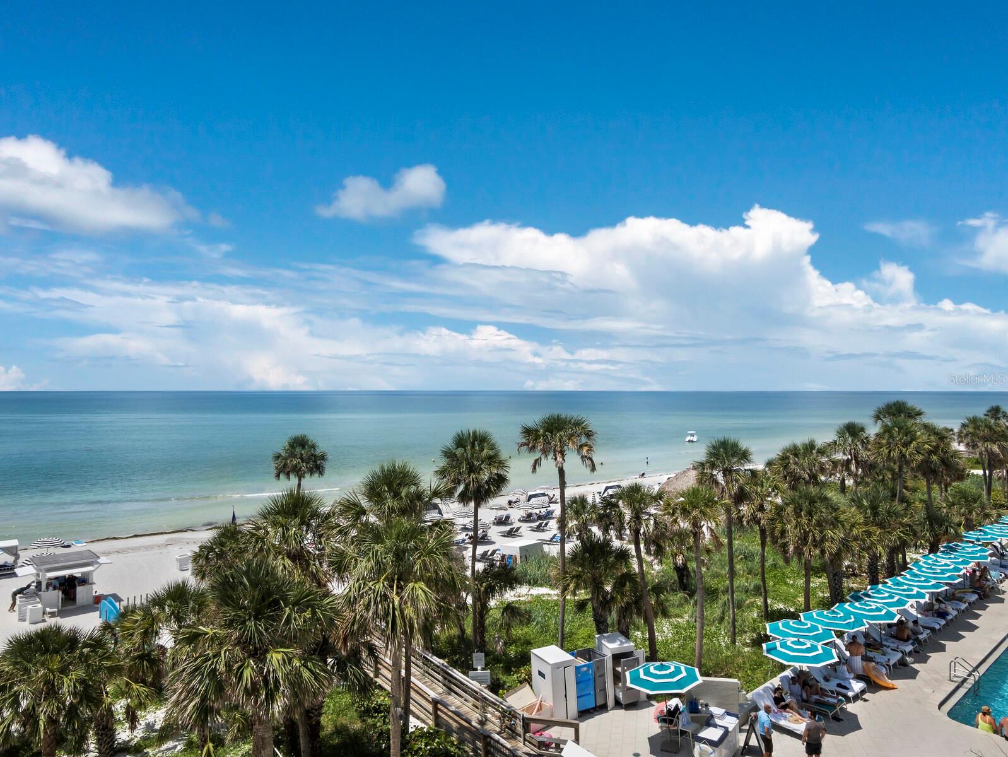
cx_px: 504
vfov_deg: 61.1
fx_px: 641
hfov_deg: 76.4
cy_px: 378
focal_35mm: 22
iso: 400
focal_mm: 11
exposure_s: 1/500
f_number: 11
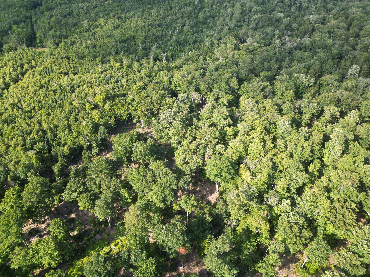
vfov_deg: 56.8
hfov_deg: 71.6
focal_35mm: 24
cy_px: 138
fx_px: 257
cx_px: 185
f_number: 1.7
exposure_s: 1/500
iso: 120
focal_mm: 6.72
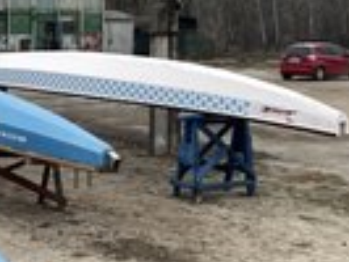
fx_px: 787
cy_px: 131
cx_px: 73
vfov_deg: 18.9
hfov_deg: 24.6
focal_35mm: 78
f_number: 1.6
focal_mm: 4.2
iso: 100
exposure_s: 1/121
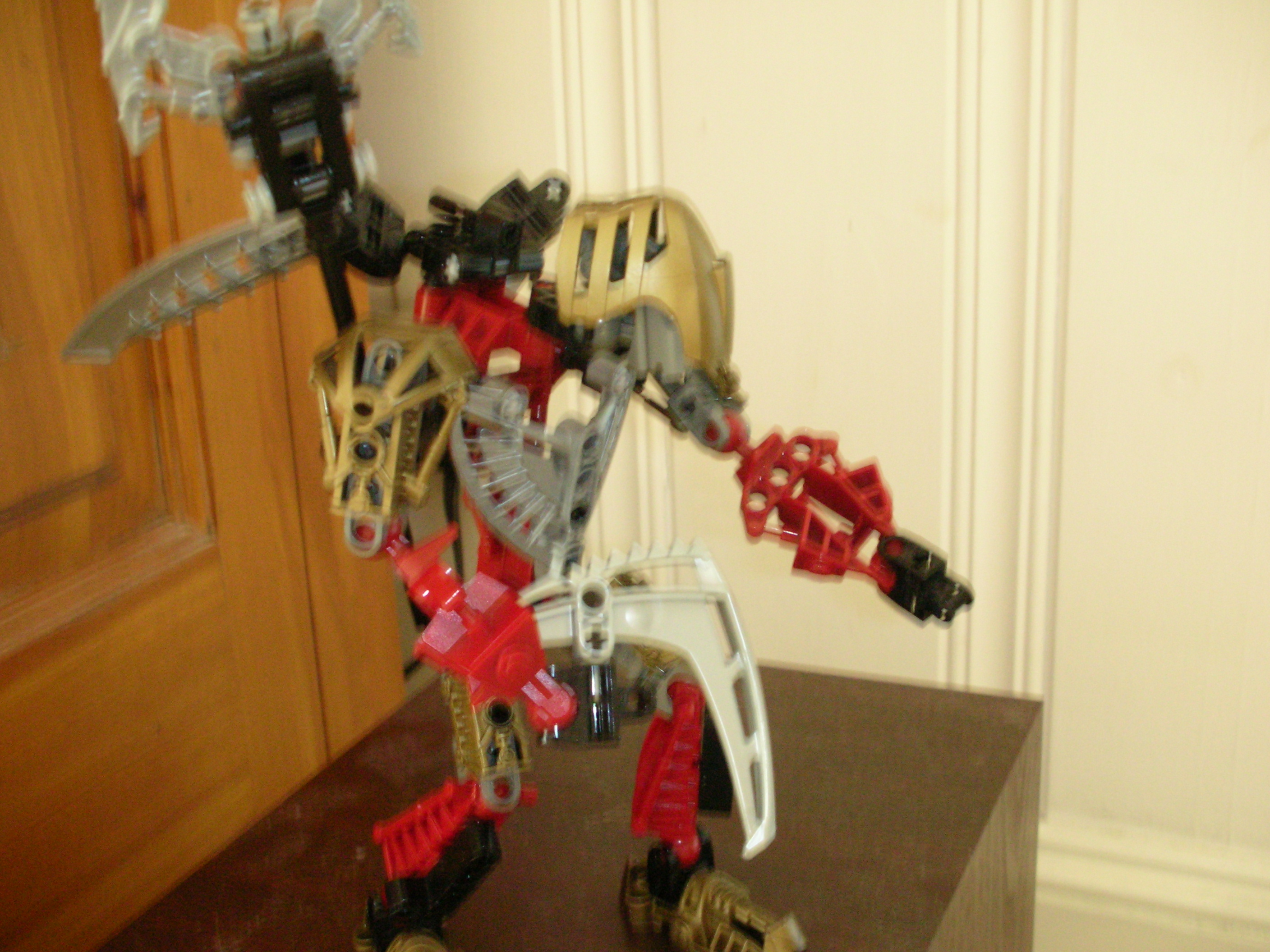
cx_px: 635
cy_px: 476
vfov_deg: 31.5
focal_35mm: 46
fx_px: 1688
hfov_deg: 41.2
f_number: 3.5
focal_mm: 7.7
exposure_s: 1/2
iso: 200
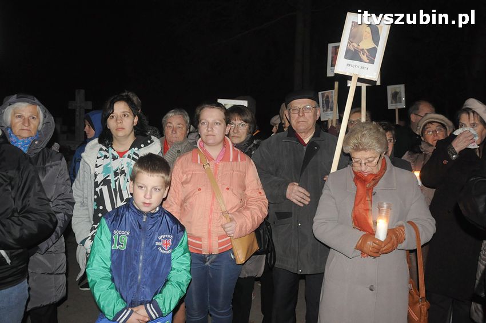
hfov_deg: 59.5
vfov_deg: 41.6
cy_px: 162
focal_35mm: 32
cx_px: 243
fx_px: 425
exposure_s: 1/60
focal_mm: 21
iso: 2000
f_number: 5
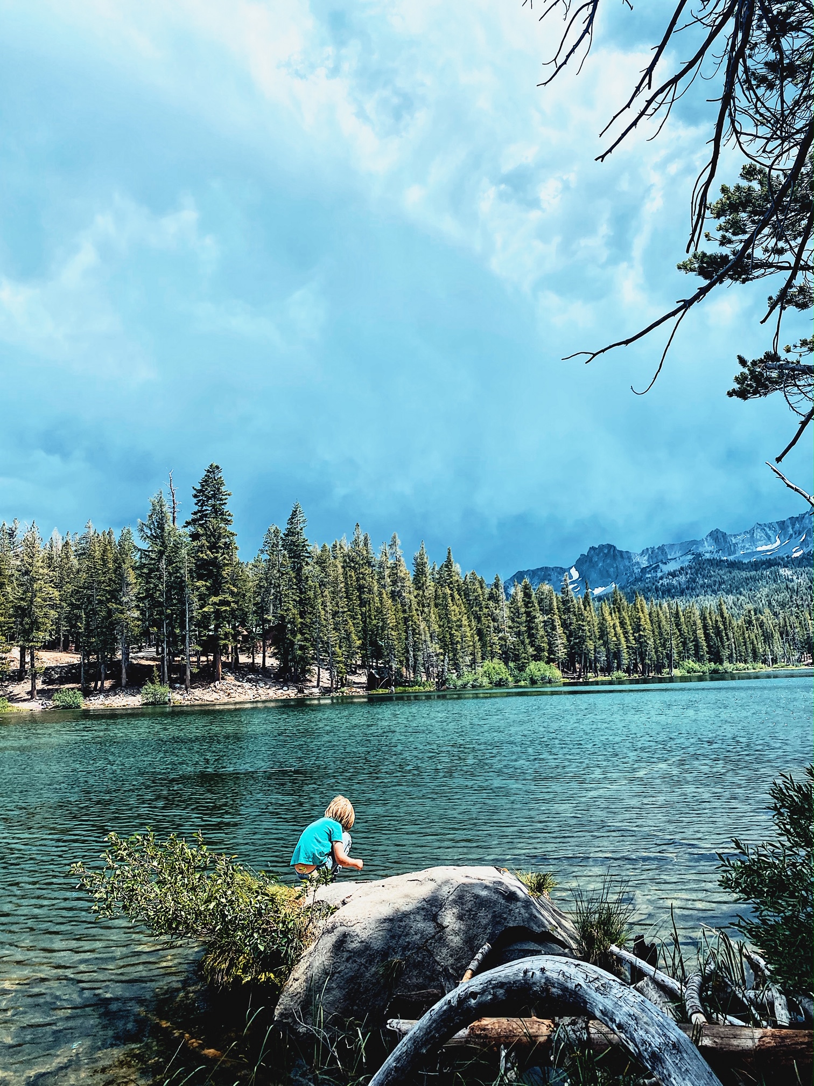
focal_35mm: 26
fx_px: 815
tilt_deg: +9.2
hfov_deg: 53.1
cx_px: 407
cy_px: 543
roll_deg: +2.1
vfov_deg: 67.3
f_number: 1.8
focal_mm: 4.25
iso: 32
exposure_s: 1/2688
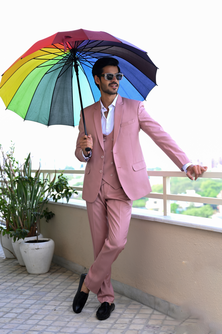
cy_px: 167
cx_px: 111
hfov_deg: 27.0
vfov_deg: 39.6
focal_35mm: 50
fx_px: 463
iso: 80
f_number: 2.8
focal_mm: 50
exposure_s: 1/160
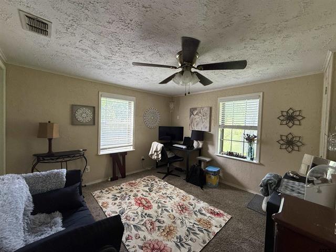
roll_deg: -2.8
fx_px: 136
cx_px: 168
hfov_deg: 102.1
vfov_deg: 85.7
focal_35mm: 14
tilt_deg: -1.3
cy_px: 126
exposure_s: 1/99
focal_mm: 2.22
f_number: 2.2
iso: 250
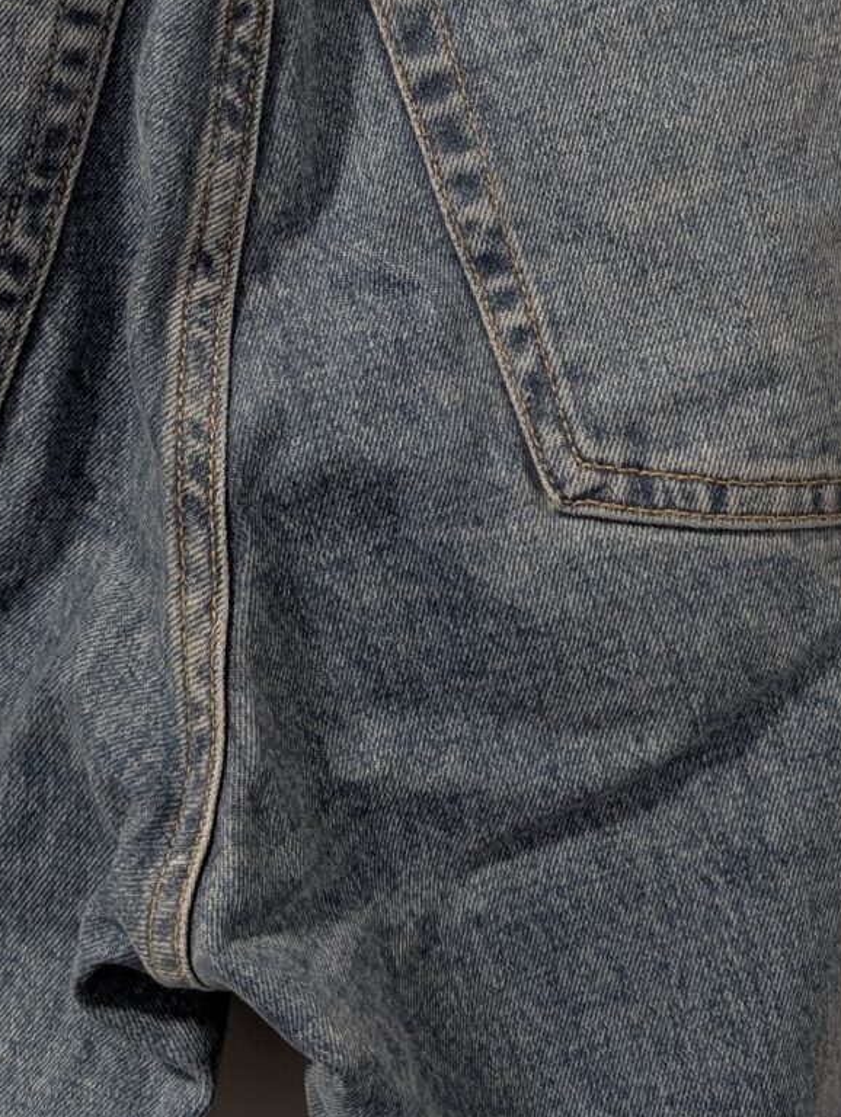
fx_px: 2069
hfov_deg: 22.9
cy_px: 202
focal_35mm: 64
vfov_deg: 29.5
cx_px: 307
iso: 467
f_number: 1.68
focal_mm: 6.9
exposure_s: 1/60
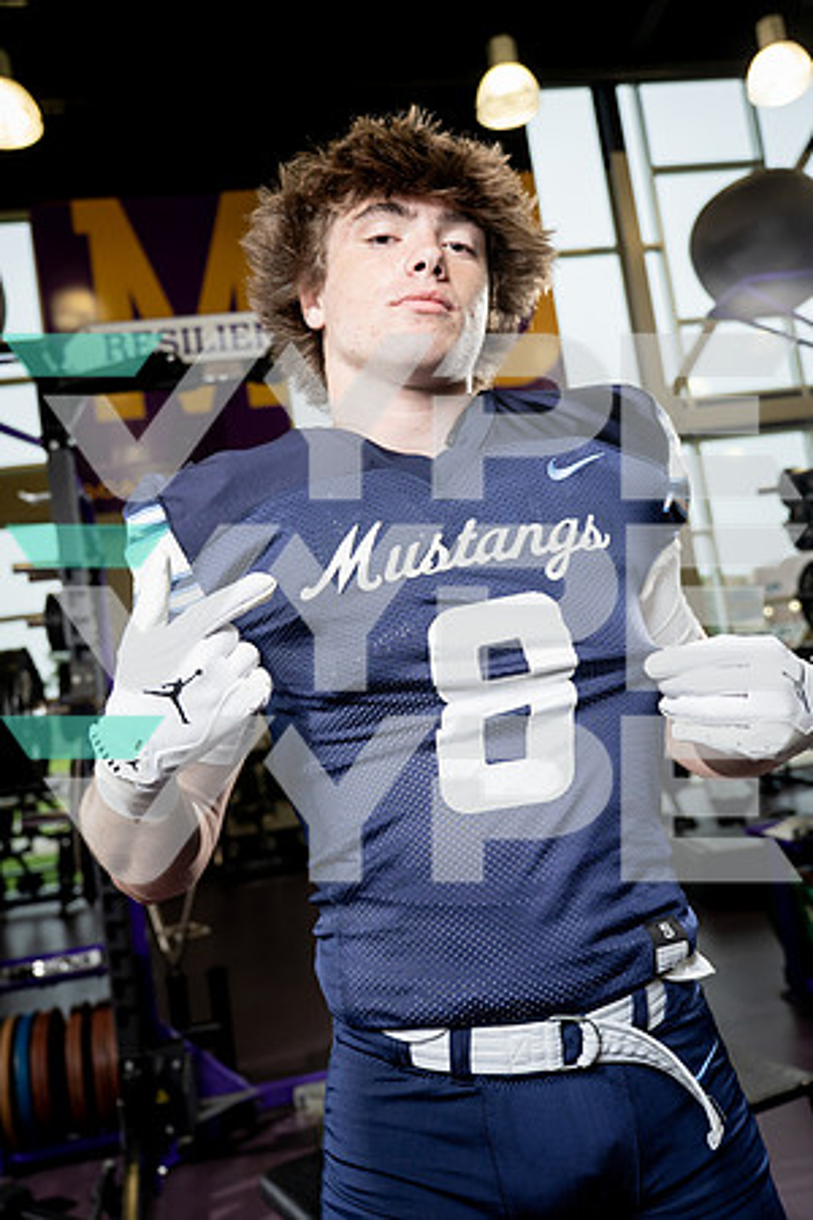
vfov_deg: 61.9
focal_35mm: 30
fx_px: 1016
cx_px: 406
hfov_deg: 43.6
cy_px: 610
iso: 640
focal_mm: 30
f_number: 4
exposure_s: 1/250
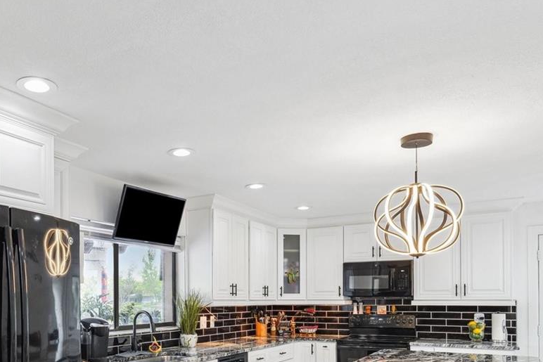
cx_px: 172
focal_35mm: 29
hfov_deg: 61.8
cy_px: 300
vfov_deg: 42.5
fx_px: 437
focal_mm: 14
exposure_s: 1/8
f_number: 8
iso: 400
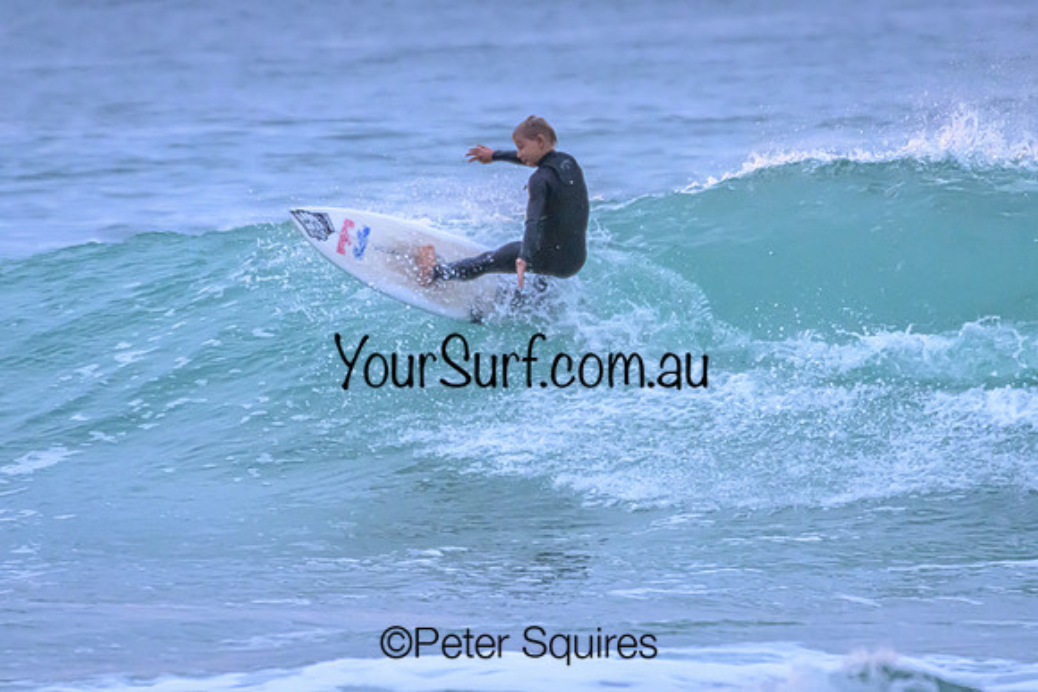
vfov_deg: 1.3
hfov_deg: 2.0
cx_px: 590
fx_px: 29497
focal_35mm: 1023
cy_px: 359
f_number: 11
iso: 16000
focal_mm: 900
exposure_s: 1/500
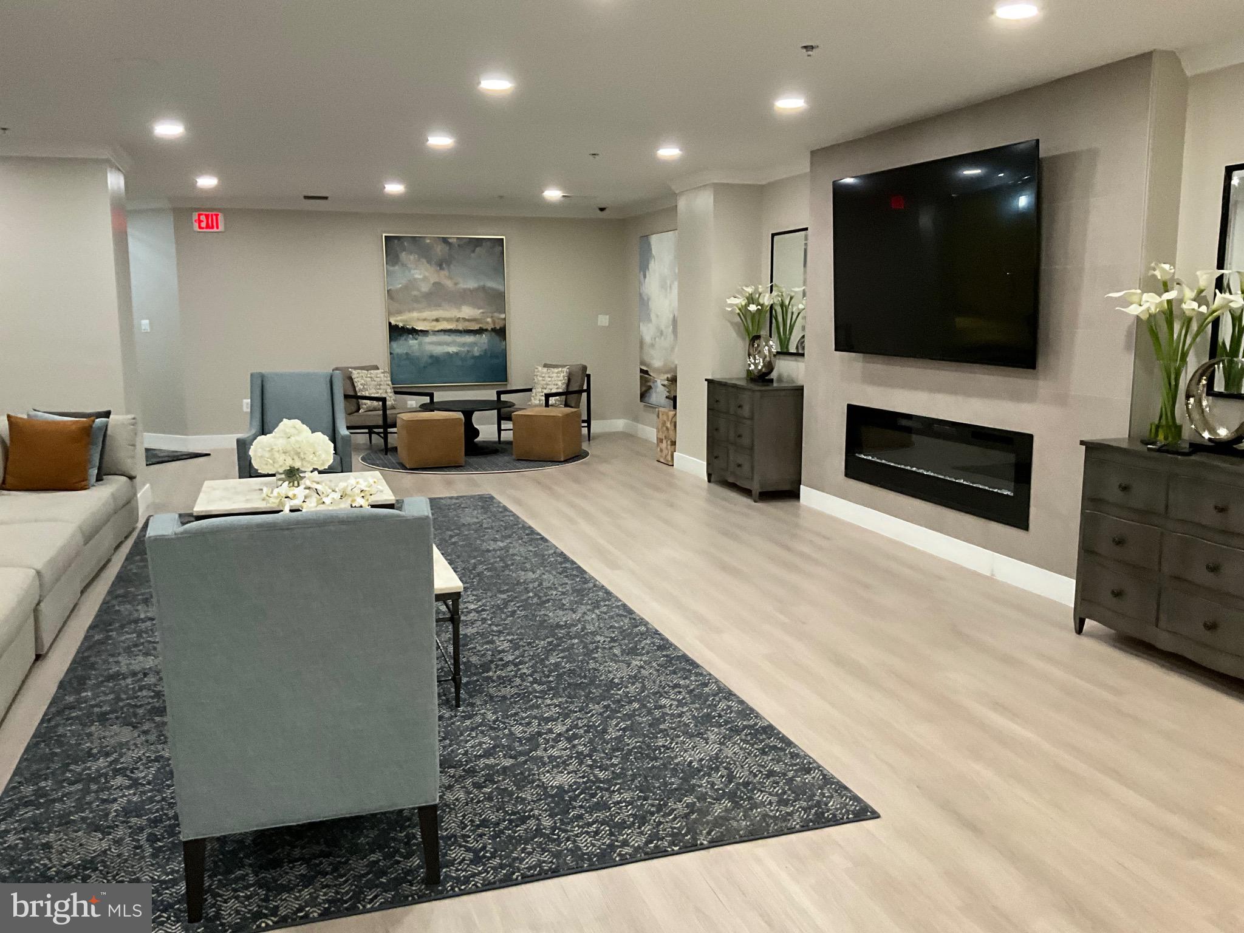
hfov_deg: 61.7
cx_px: 622
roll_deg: +0.8
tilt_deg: -7.0
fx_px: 1042
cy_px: 466
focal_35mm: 29
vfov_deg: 48.2
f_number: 1.8
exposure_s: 1/60
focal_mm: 3
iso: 250
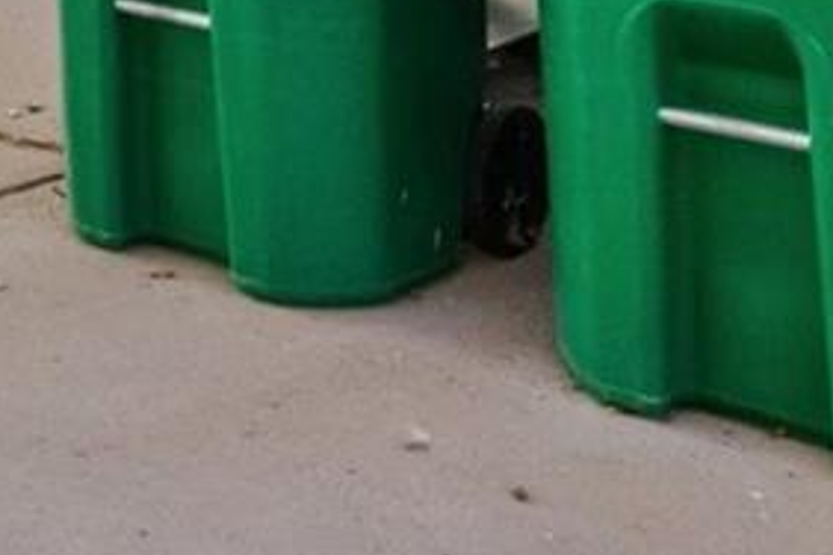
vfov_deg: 14.2
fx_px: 1967
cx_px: -393
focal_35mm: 85
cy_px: -449
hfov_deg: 20.6
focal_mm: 10
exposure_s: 1/2500
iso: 2000
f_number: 8
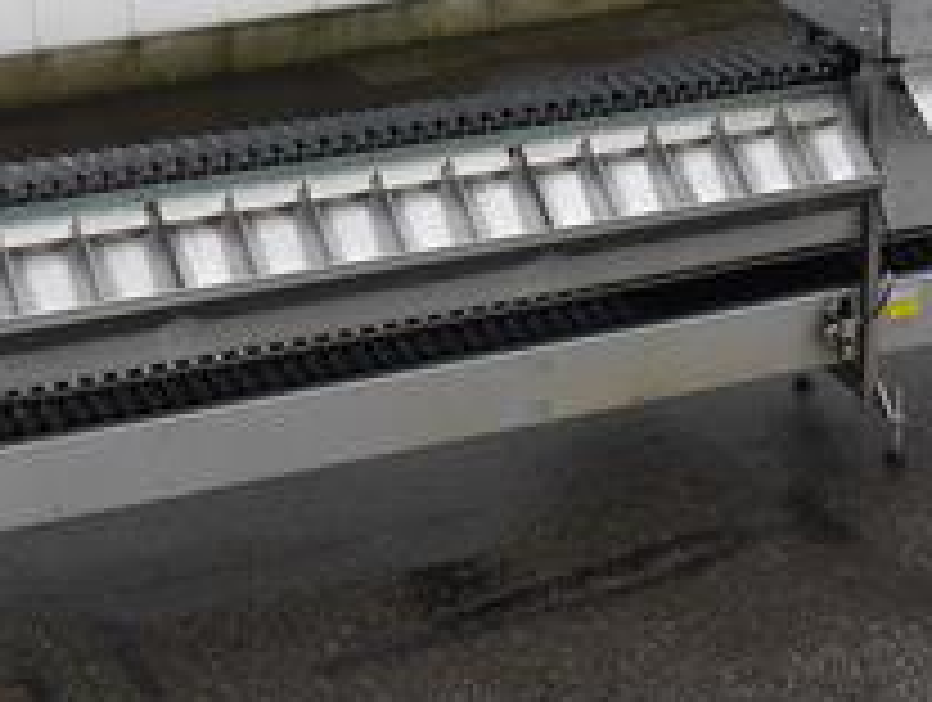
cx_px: 786
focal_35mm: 111
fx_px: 2994
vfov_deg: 13.3
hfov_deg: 17.5
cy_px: 180
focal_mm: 18
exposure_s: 1/125
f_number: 5
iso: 160
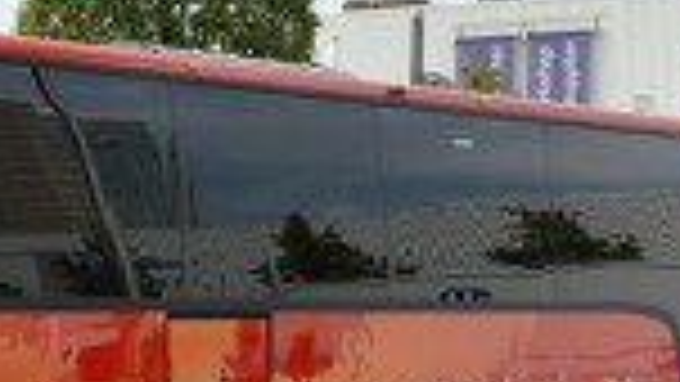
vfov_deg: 10.5
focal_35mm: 115
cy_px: 317
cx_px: -317
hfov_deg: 17.0
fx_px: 2074
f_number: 6.3
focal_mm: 18
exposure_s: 1/160
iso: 100
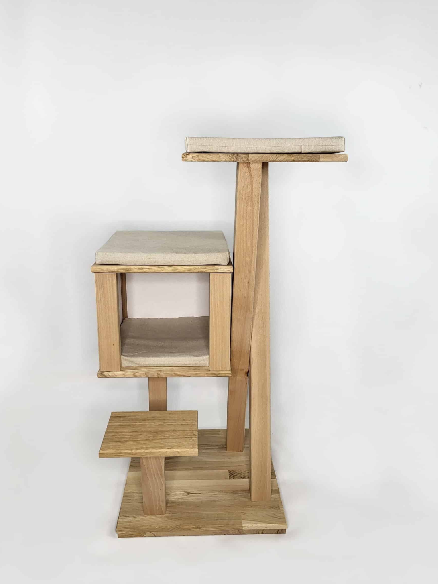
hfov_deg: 48.2
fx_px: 489
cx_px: 214
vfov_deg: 61.7
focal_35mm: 29
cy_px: 285
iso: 100
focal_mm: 5.4
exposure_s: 1/100
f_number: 1.8
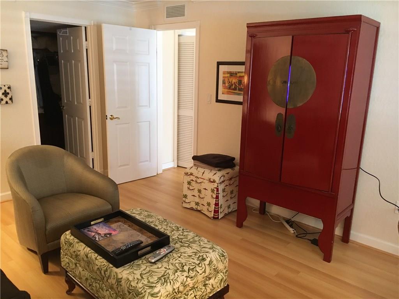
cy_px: 150
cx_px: 200
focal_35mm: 29
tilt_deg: -13.0
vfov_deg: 48.2
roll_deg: -2.1
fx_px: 334
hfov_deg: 61.7
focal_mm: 4.15
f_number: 2.2
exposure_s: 1/20
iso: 200
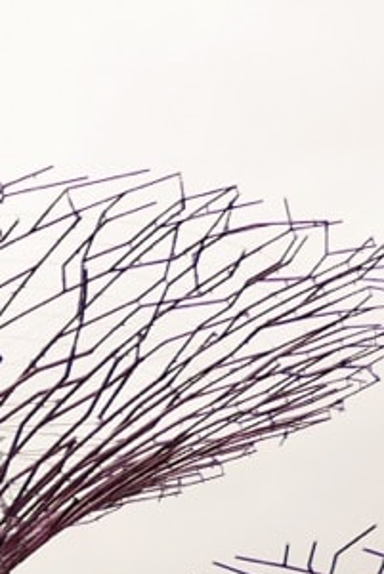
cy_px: 1123
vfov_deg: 11.3
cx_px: -1299
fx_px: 2653
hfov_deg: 6.3
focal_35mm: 166
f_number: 6.3
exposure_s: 1/320
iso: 200
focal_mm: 12
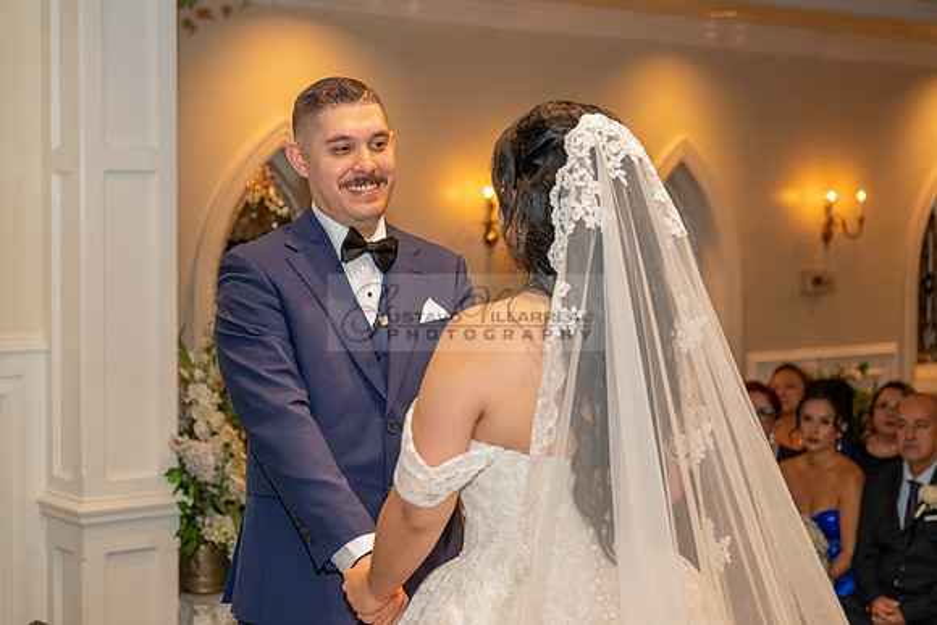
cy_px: 289
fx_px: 1637
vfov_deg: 21.6
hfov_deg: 31.9
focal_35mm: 63
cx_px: 423
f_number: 3.5
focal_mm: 56
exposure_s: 1/125
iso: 1600
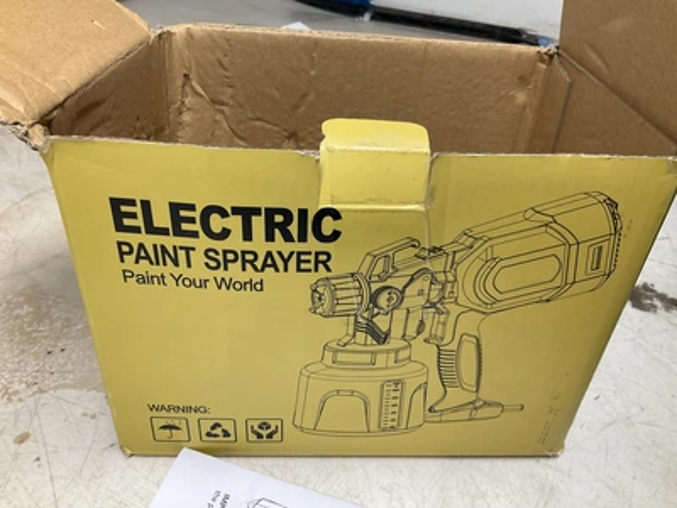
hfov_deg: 61.7
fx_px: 567
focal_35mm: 29
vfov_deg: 48.2
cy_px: 254
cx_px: 338
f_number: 1.8
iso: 32
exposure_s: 1/120
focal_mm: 3
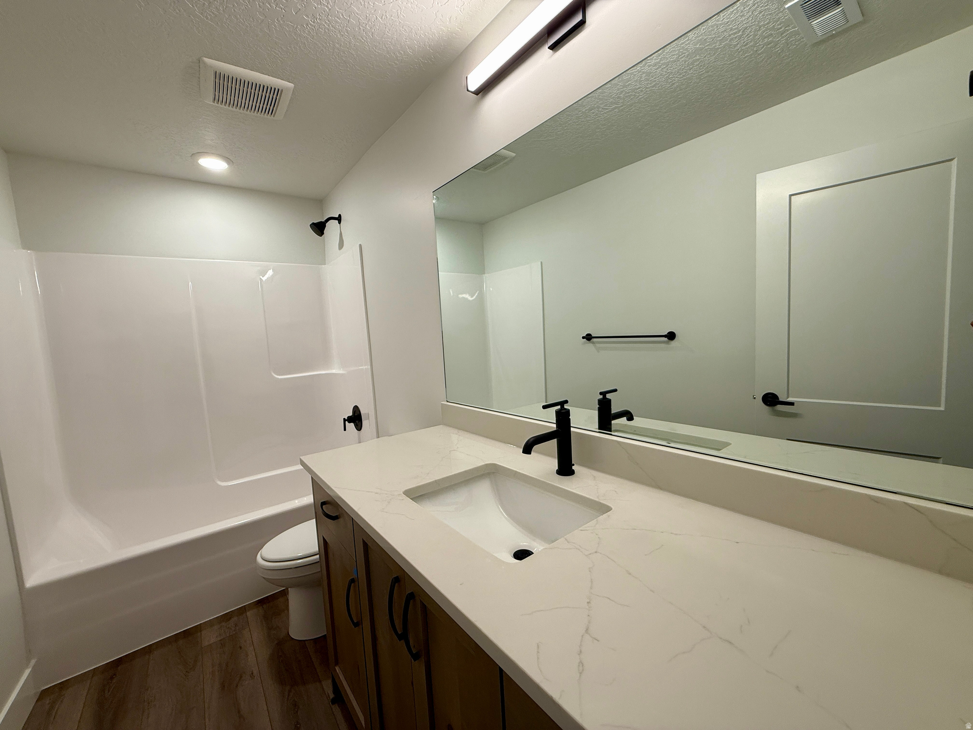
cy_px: 365
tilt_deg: -4.1
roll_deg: +3.4
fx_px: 394
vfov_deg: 85.7
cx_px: 486
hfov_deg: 102.1
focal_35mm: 14
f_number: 2.2
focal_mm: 2.22
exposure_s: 1/120
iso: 100
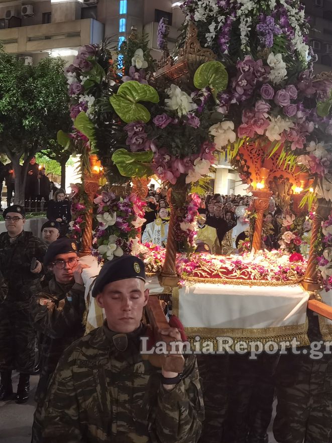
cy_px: 217
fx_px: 627
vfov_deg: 38.9
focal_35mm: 49
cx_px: 237
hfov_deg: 29.3
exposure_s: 1/33
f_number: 1.9
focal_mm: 6.71
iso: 640
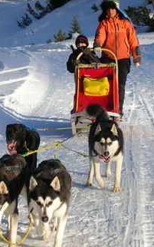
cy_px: 119
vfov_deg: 14.4
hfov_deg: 9.0
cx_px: 90
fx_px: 975
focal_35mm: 145
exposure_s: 1/350
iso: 50
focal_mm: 14.3
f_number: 4.8
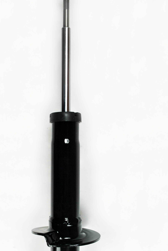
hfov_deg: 25.5
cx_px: 64
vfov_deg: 37.3
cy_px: 150
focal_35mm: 53
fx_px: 370
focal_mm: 24
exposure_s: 1/125
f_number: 5.6
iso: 100
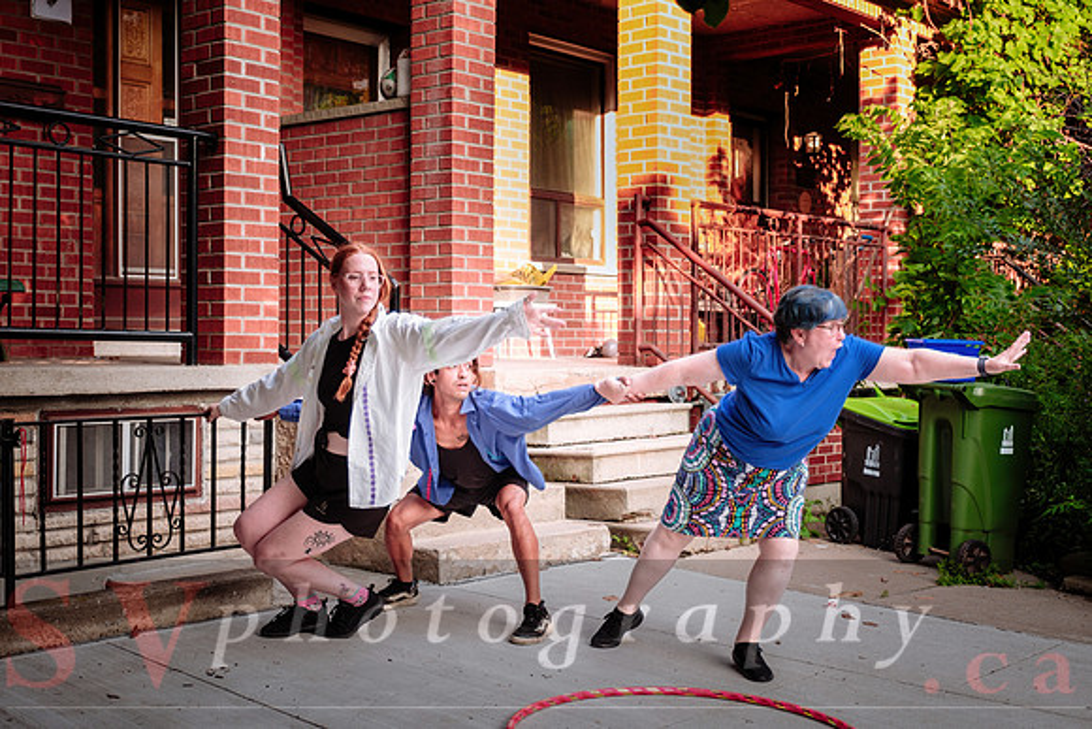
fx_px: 1456
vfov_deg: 28.1
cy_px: 364
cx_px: 546
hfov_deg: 41.1
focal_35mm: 48
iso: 400
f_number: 2.8
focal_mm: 32.1
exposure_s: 1/250
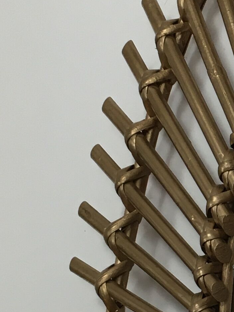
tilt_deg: +8.6
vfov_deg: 15.7
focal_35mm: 125
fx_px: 1126
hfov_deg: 11.0
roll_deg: +0.1
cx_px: 434
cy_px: 228
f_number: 2.2
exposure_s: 1/33
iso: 32
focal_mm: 4.15
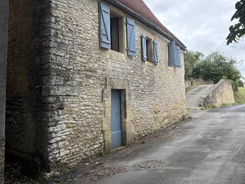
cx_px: 155
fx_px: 248
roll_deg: +2.4
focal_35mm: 35
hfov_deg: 52.0
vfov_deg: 40.3
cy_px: 63
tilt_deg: +9.7
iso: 64
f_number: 1.6
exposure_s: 1/1550
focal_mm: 5.96
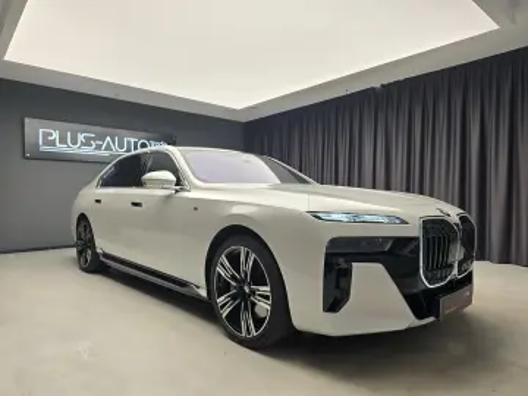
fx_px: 351
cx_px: 264
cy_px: 198
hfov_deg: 73.9
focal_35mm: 23
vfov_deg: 58.9
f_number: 1.7
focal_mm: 6.3
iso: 40
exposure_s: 1/61
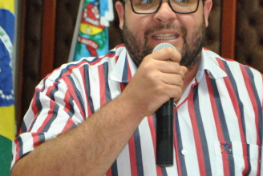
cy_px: 53
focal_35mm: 156
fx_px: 1141
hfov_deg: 13.1
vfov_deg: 8.8
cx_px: 136
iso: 1600
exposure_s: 1/60
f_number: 5.6
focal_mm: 55
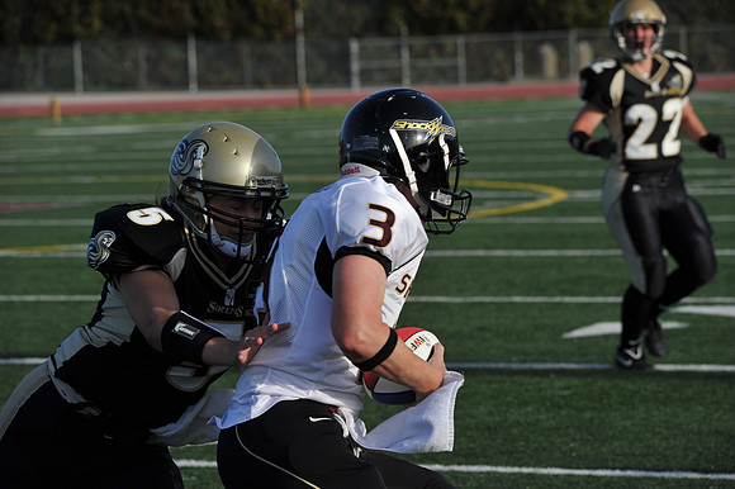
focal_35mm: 250
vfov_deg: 5.5
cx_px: 368
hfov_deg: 8.2
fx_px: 5101
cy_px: 244
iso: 560
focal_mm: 250
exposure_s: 1/1000
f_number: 9
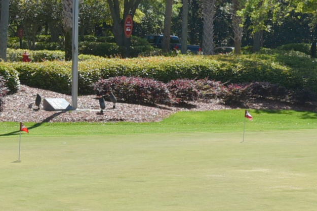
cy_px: 96
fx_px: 1603
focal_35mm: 182
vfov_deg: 7.6
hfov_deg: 11.1
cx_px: 383
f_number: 10
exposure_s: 1/400
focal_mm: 38
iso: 200
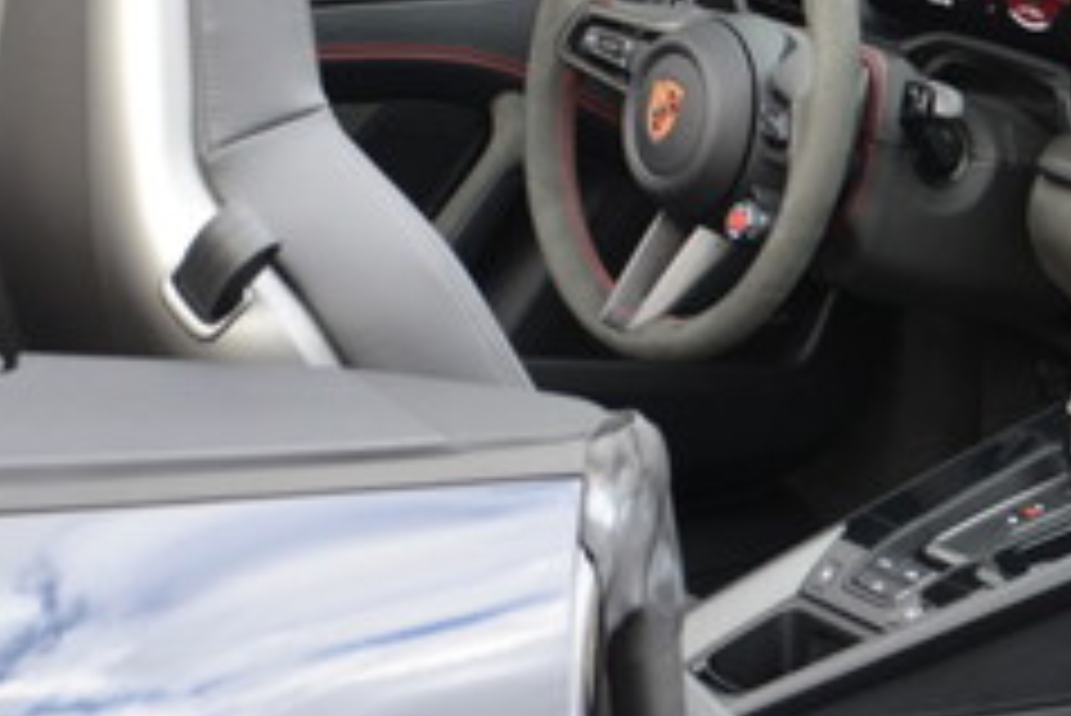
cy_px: 396
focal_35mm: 184
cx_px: 1046
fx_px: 5477
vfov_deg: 7.5
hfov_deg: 11.1
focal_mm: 38
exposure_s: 1/80
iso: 400
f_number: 4.5
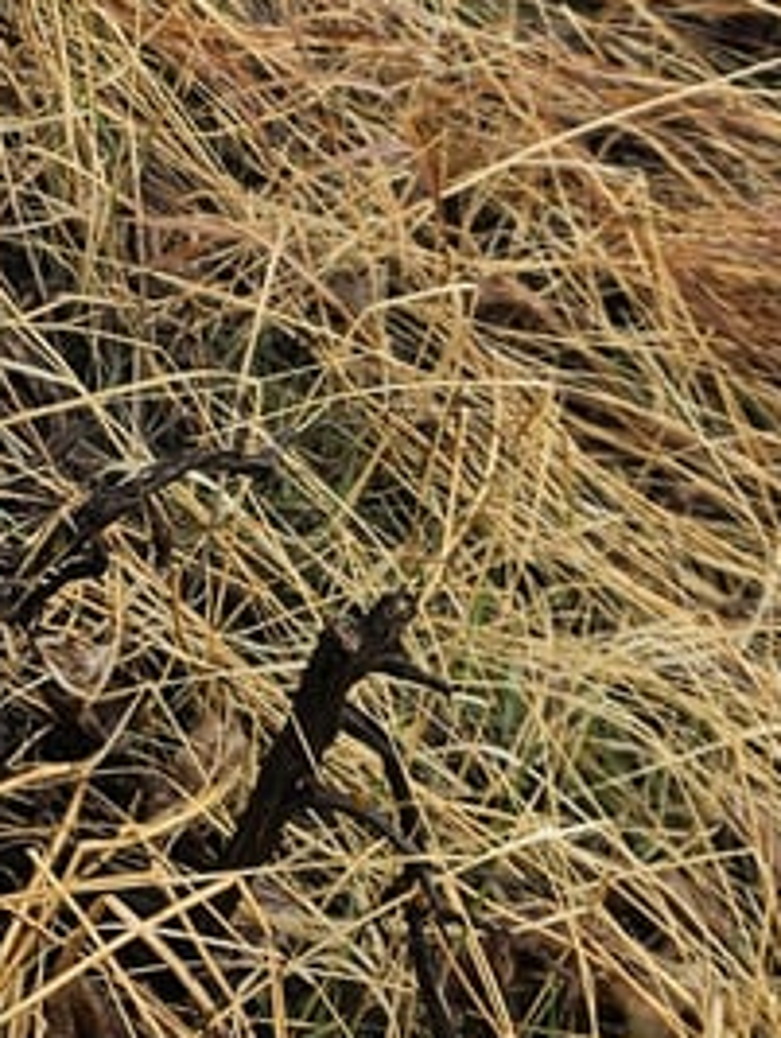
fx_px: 2641
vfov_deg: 19.2
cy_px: -570
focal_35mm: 88
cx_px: -206
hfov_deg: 16.0
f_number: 1.8
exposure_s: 1/572
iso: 25
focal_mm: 5.4
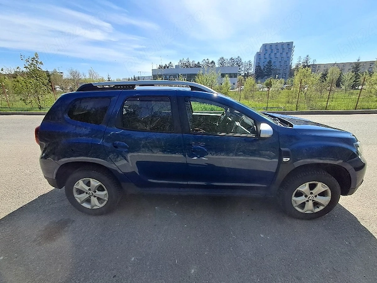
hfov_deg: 94.5
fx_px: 174
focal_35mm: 16
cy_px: 142
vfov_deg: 78.1
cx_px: 188
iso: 40
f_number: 2.2
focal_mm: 1.64
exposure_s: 1/1429
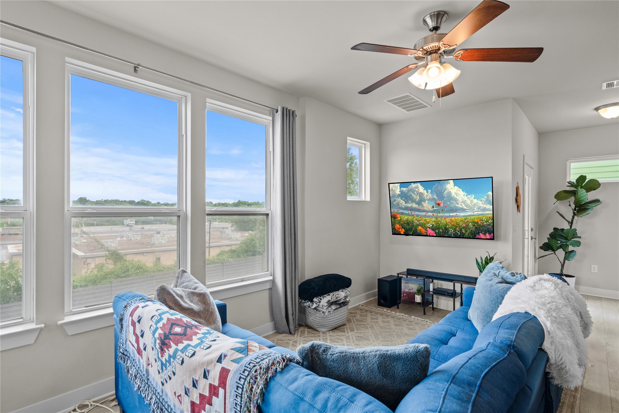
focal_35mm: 17
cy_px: 206
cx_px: 310
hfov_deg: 93.3
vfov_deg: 70.4
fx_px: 292
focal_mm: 17
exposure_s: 1/15
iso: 200
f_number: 8
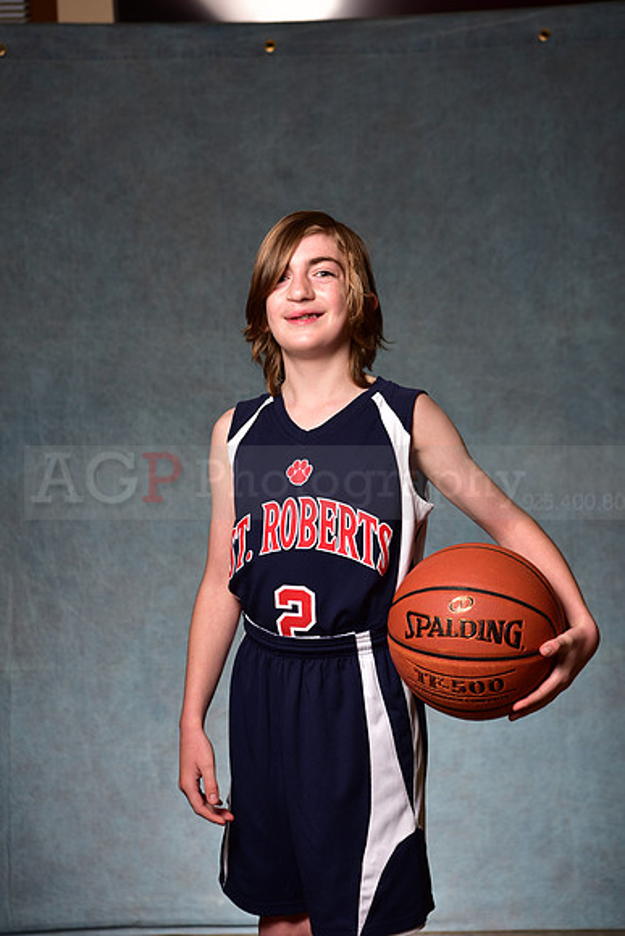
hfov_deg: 19.5
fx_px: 1822
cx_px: 312
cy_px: 468
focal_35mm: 70
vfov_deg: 28.8
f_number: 5
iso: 100
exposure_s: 1/200
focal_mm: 70
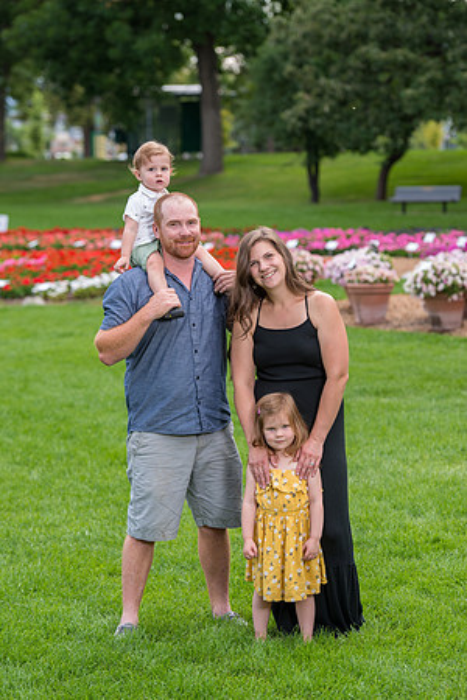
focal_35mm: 112
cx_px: 234
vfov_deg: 18.3
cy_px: 350
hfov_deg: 12.2
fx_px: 2179
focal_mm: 112
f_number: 4.5
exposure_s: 1/250
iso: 200
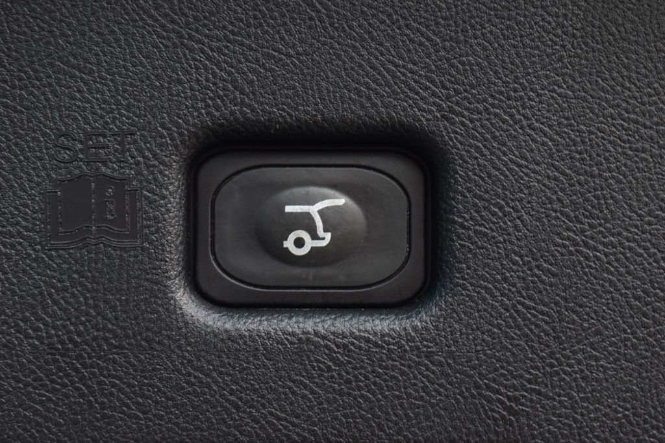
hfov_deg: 24.6
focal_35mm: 82
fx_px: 1523
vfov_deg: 16.5
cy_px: 222
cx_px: 332
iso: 400
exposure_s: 1/20
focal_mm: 55
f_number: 6.3
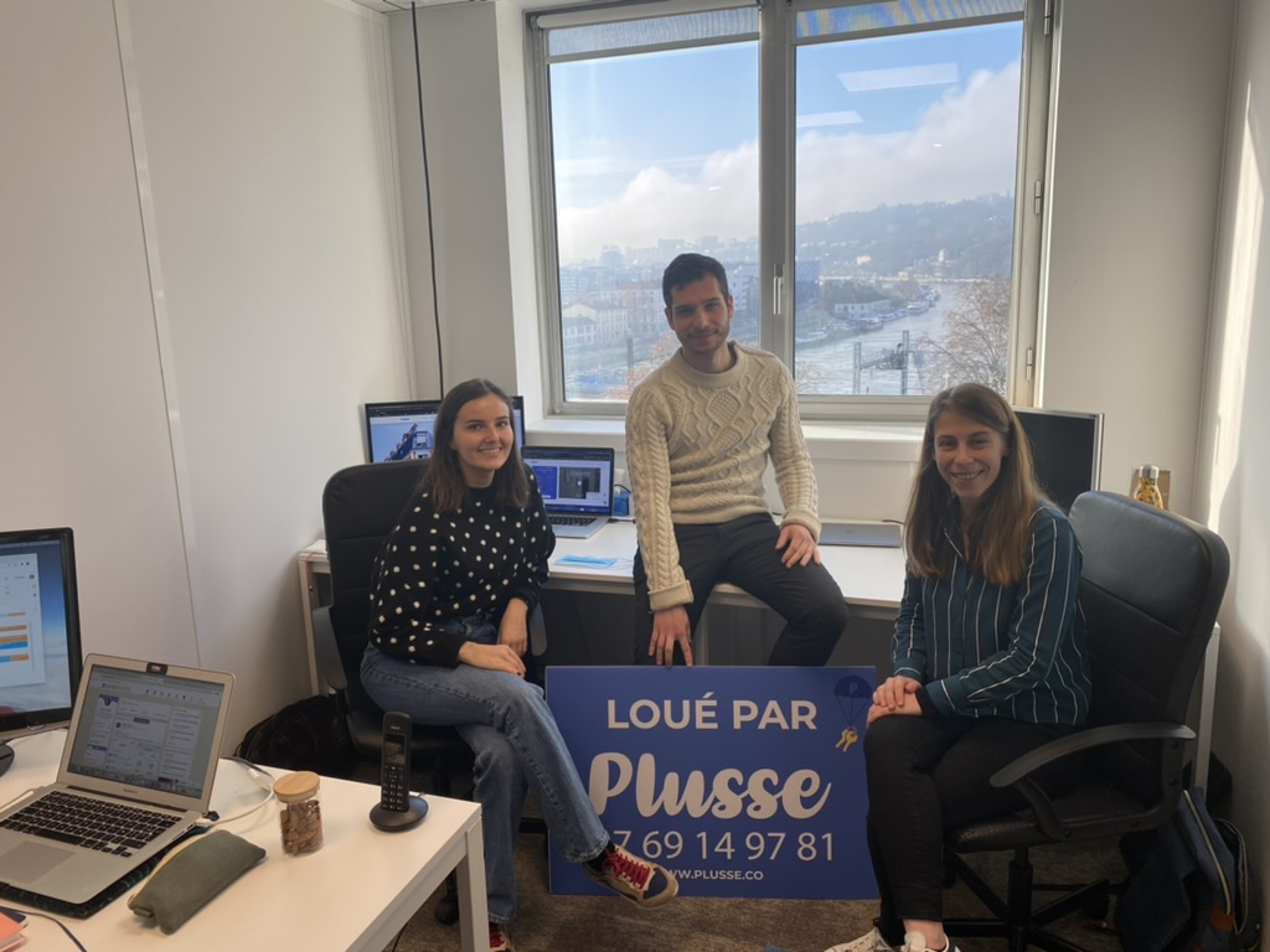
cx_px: 635
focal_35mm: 26
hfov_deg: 67.3
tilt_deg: -12.3
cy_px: 476
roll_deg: +2.0
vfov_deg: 53.1
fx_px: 954
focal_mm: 4.25
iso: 32
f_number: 1.8
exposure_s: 1/211
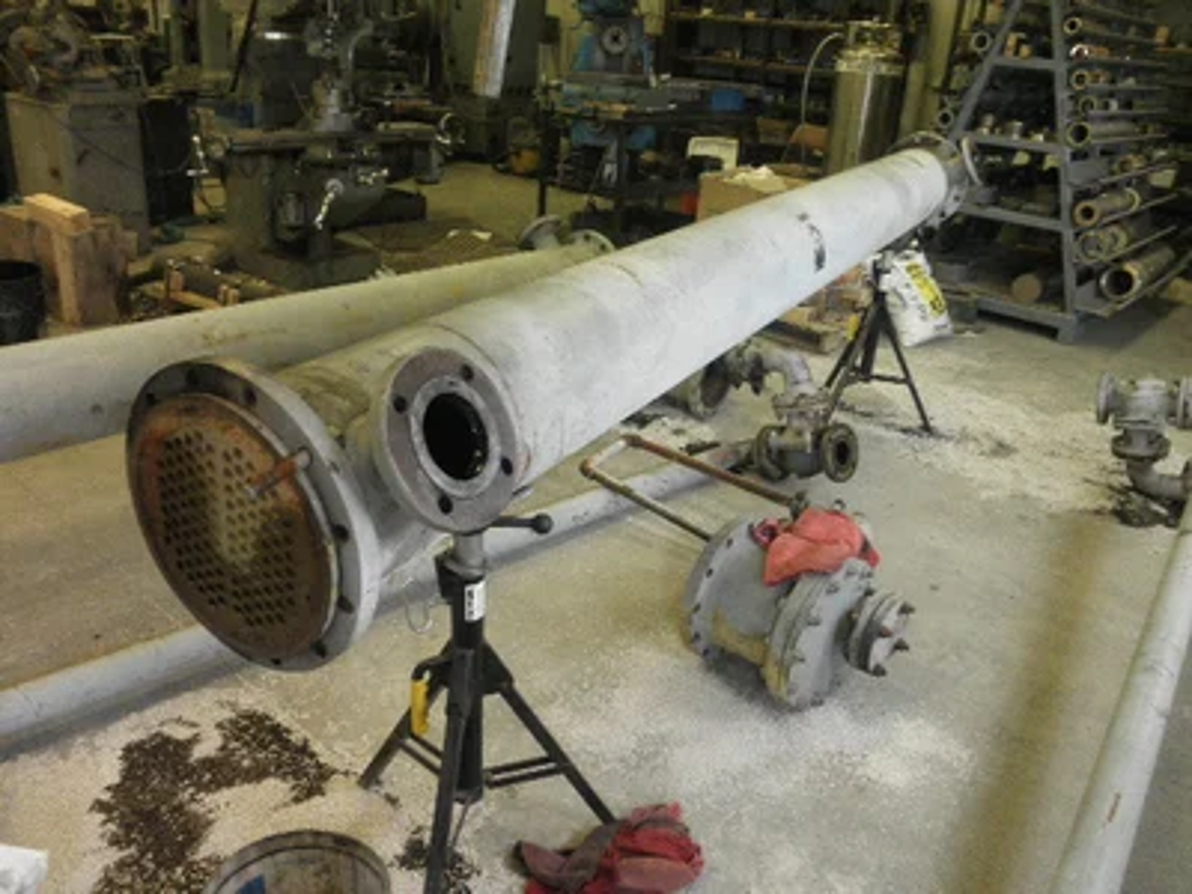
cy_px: 447
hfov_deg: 63.4
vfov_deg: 49.7
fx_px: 964
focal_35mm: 28
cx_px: 596
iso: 160
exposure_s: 1/30
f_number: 3
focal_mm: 5
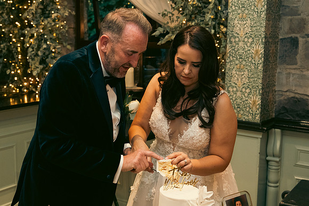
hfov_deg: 38.2
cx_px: 154
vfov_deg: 26.0
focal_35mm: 52
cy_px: 103
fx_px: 446
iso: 2500
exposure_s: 1/160
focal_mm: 35
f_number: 3.5
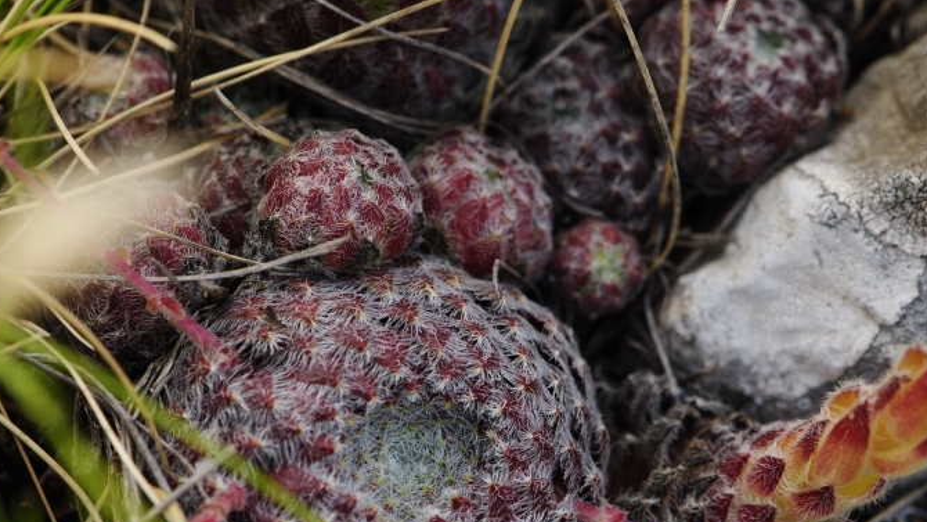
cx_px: 533
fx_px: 3924
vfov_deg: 7.6
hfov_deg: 13.5
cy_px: 359
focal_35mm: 160
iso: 100
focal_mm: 85
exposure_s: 1/125
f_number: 6.3
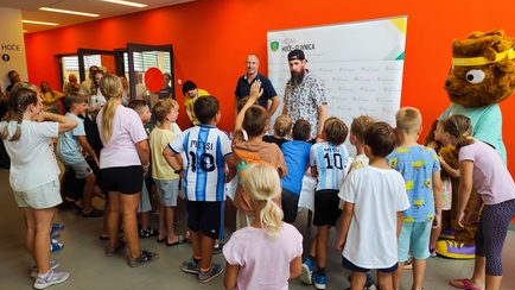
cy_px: 155
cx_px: 266
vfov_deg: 44.3
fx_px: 355
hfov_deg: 71.9
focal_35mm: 26
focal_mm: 6.14
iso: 320
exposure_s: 1/100
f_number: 1.65
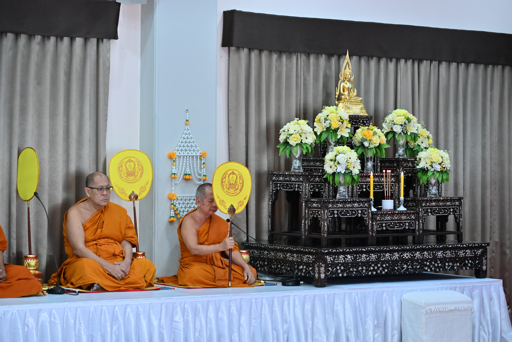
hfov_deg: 20.8
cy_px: 171
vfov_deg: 14.0
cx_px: 256
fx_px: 1394
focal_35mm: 98
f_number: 4
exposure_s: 1/160
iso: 2500
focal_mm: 98
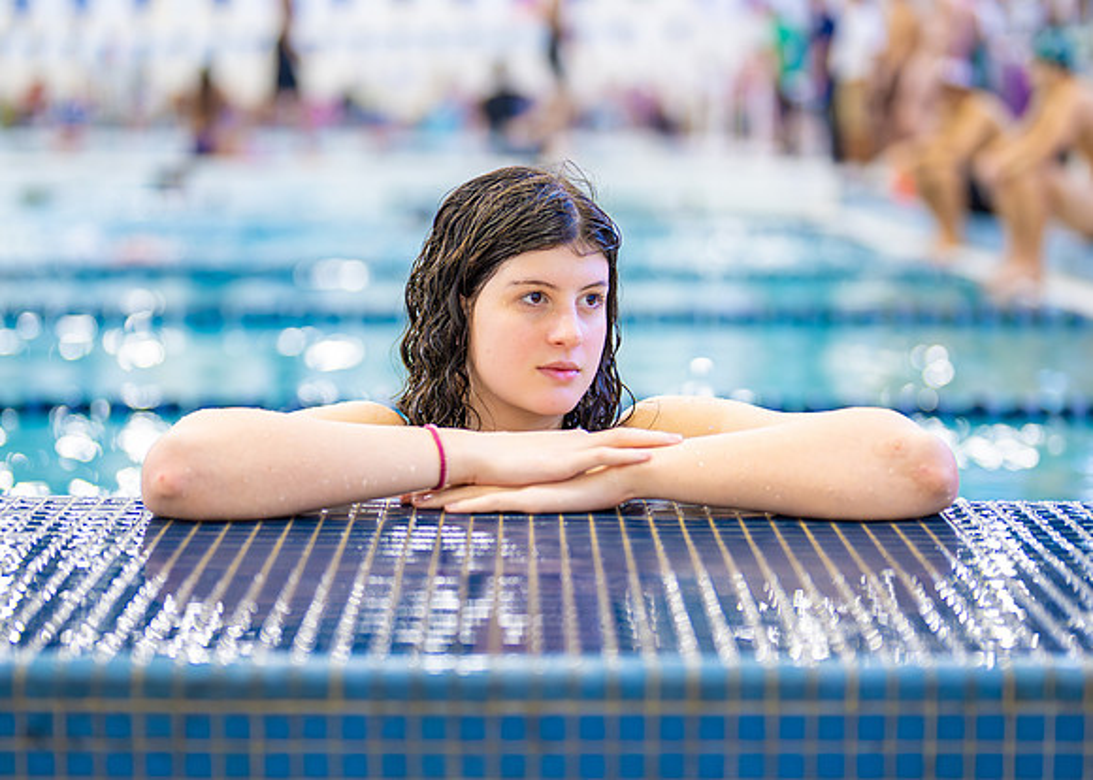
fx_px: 2357
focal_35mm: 76
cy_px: 401
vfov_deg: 18.8
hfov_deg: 26.1
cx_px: 504
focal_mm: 50
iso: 640
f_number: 1.2
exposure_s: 1/500
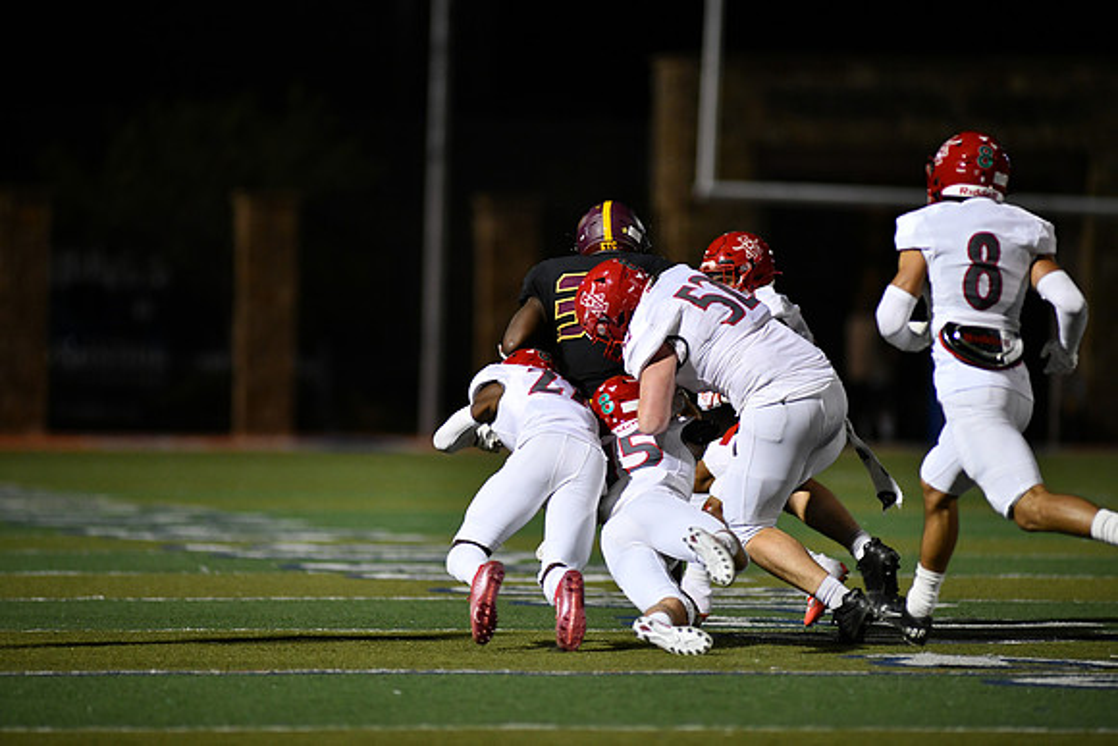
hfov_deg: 6.9
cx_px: 559
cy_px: 373
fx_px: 9318
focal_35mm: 300
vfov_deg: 4.6
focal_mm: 300
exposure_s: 1/1000
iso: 2000
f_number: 2.8
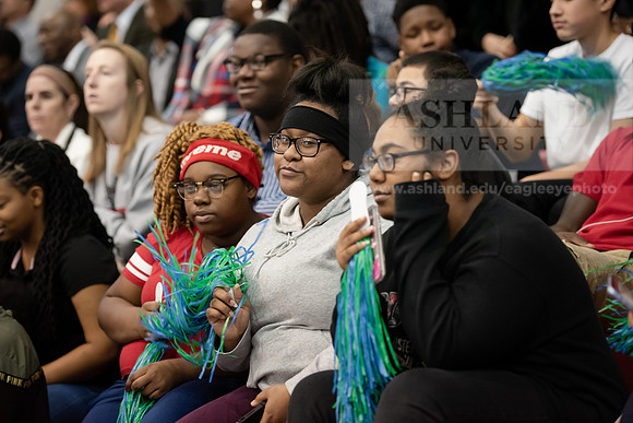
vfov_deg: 11.4
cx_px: 316
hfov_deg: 17.1
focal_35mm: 120
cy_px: 212
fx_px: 2110
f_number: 2.8
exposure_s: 1/200
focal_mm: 120
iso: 4000
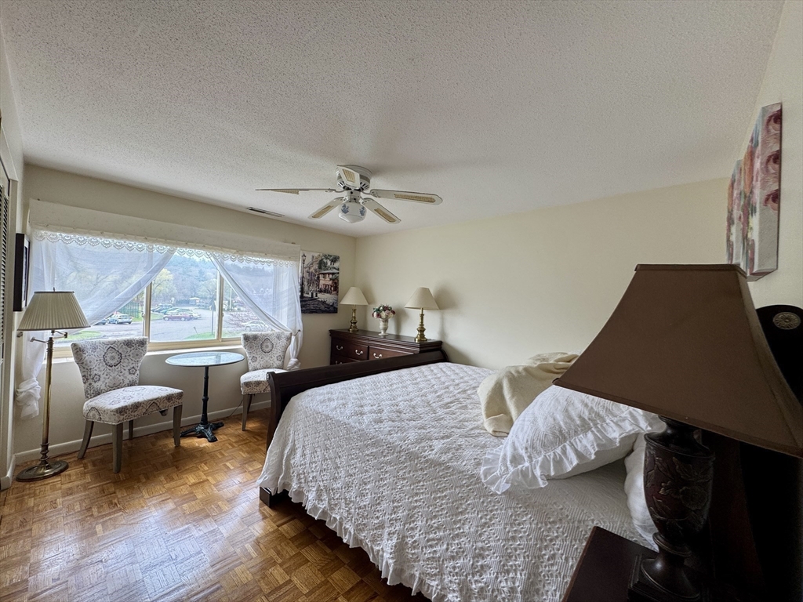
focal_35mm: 14
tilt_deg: -0.3
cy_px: 301
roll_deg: -2.2
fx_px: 325
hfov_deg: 102.1
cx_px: 402
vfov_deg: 85.7
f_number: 2.2
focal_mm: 2.22
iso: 50
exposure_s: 1/99
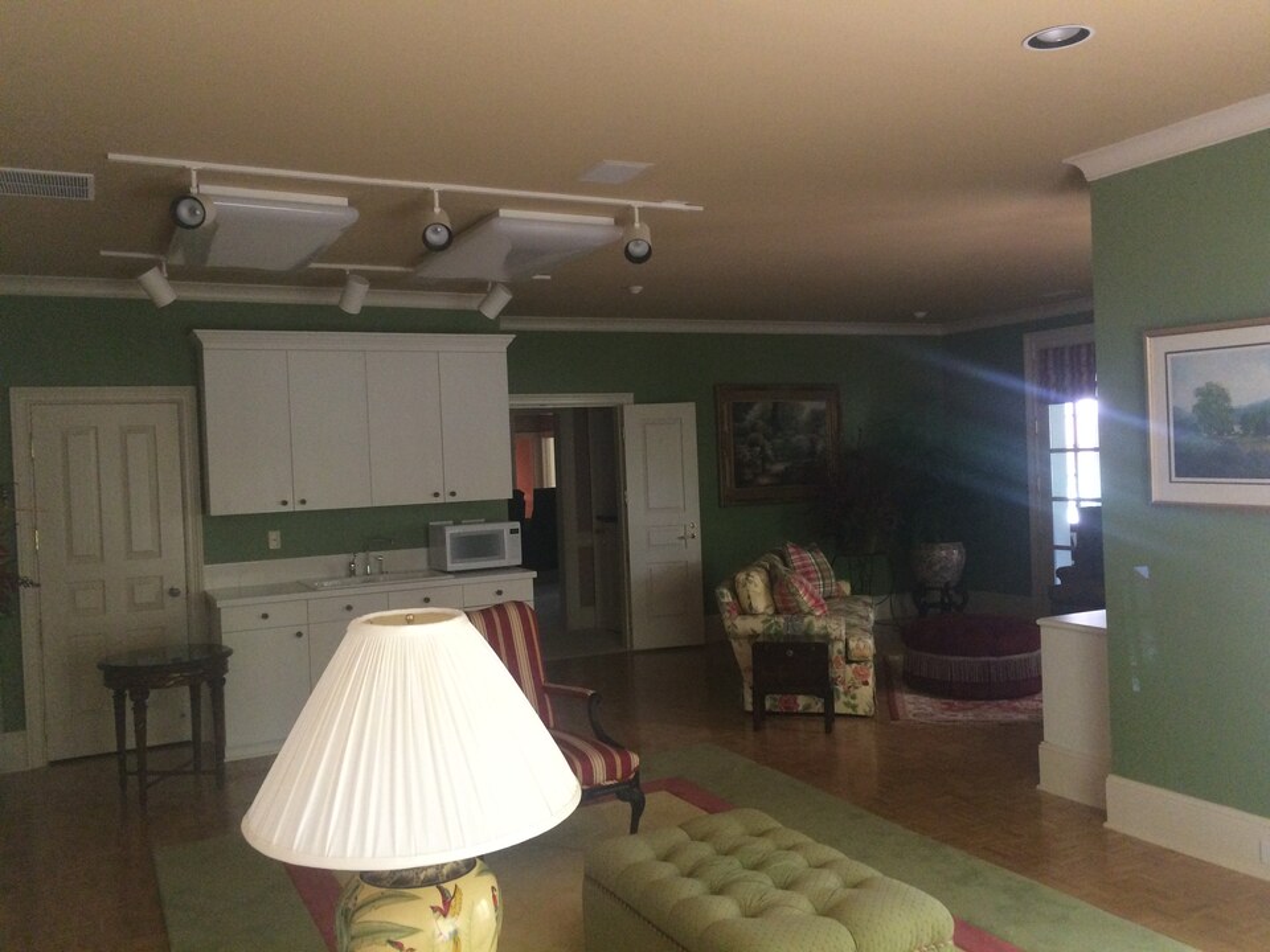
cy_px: 476
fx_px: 1064
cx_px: 635
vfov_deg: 48.2
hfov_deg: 61.7
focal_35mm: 29
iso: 250
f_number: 2.2
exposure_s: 1/30
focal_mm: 4.15
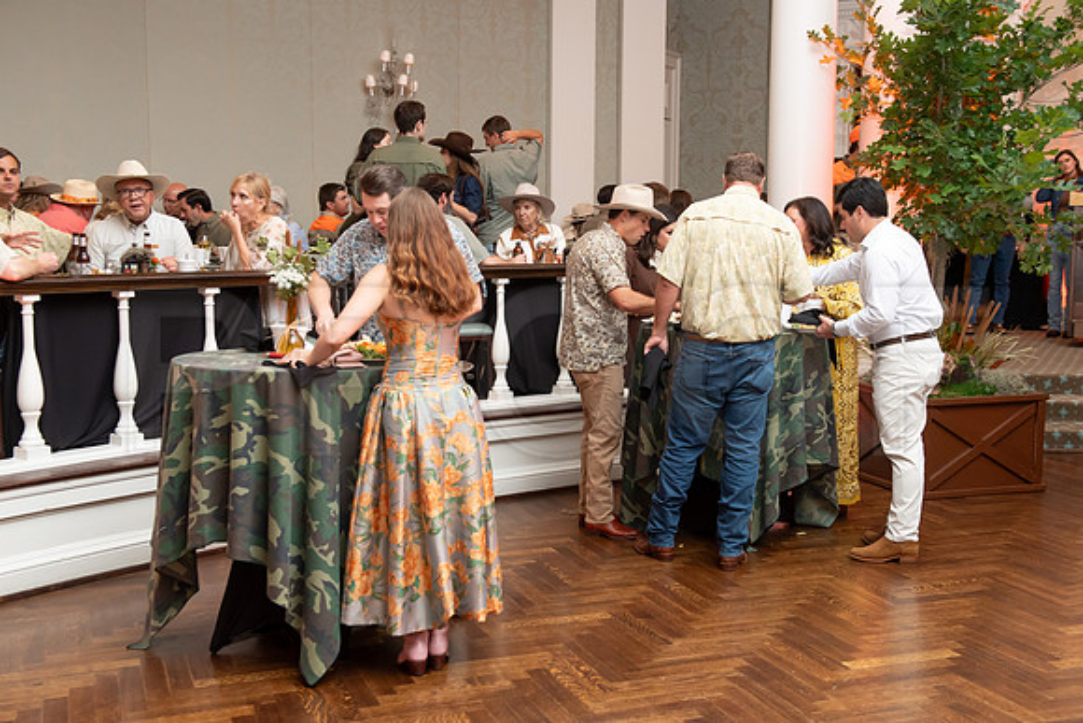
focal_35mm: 43
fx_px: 1289
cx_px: 577
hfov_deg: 45.6
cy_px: 338
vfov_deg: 31.3
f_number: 5.6
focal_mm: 40
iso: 3200
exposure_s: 1/80
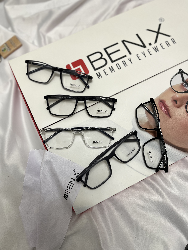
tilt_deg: -74.9
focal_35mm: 26
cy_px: 125
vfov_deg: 67.3
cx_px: 94
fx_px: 188
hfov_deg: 53.1
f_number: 1.6
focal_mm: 5.1
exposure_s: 1/50
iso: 80
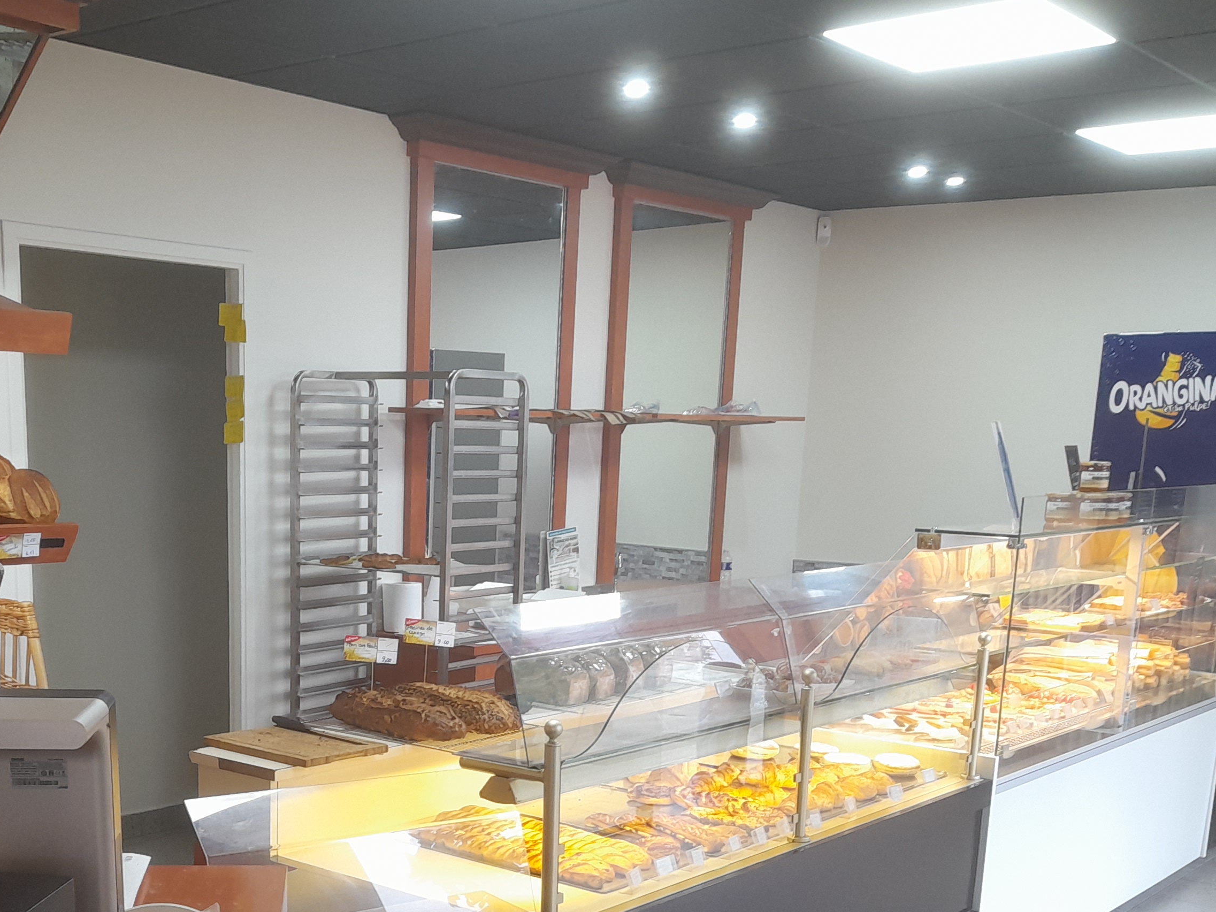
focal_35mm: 44
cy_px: 764
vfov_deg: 31.8
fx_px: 1546
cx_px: 396
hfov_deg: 42.3
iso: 125
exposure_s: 1/50
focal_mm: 4.6
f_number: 2
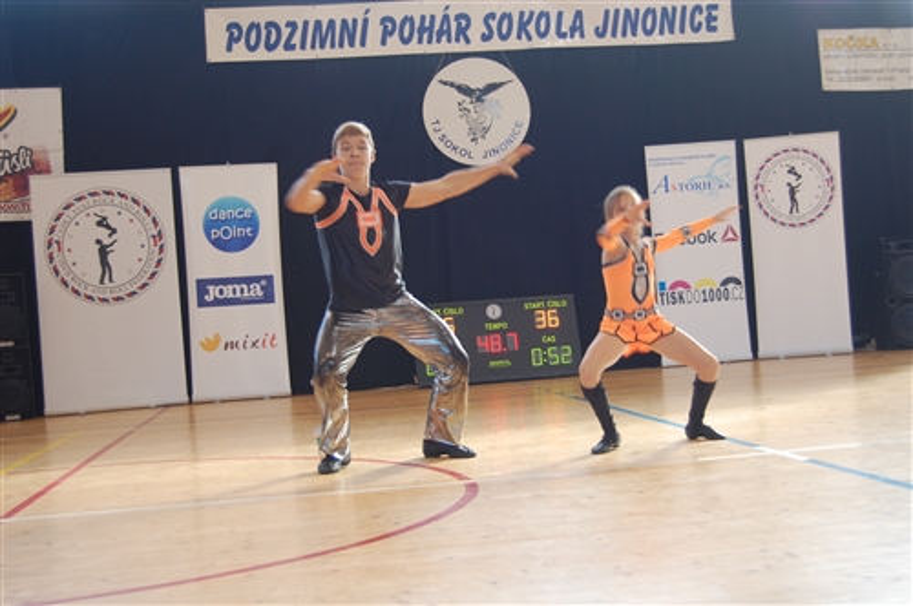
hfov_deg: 41.2
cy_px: 303
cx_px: 456
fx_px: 1216
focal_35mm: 48
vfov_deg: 28.0
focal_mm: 32
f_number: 4.5
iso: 400
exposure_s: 1/50
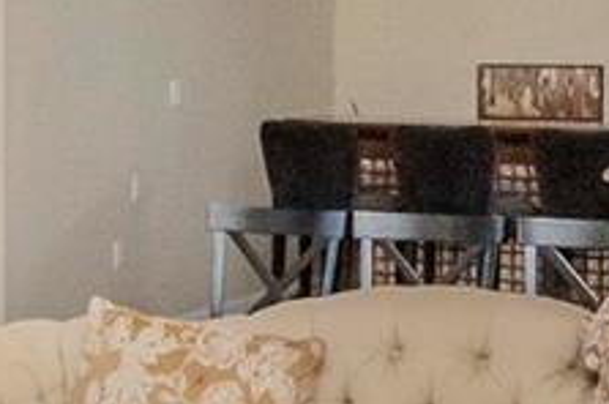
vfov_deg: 11.4
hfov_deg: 16.8
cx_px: -57
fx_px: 2003
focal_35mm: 119
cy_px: 8
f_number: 9
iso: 1600
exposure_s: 1/125
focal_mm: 11
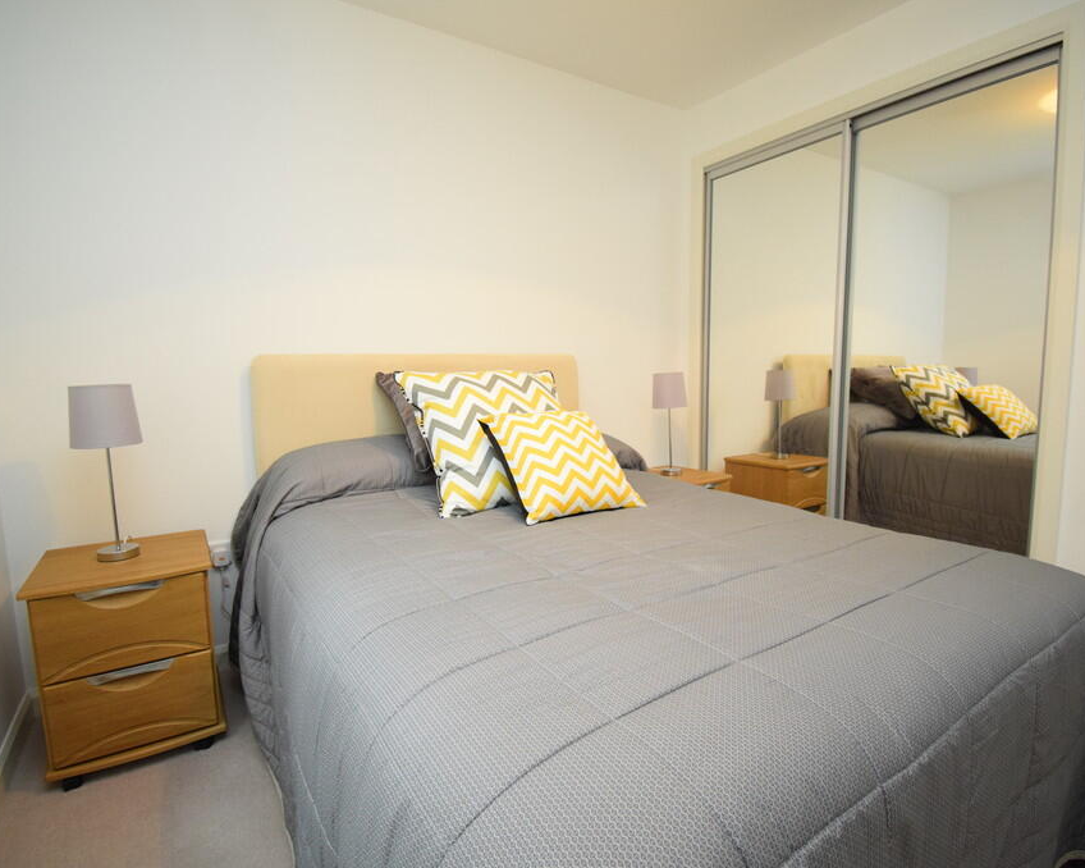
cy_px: 435
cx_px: 537
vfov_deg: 77.0
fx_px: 546
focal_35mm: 17
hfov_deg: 89.7
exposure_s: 1/60
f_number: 4.5
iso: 1600
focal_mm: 10
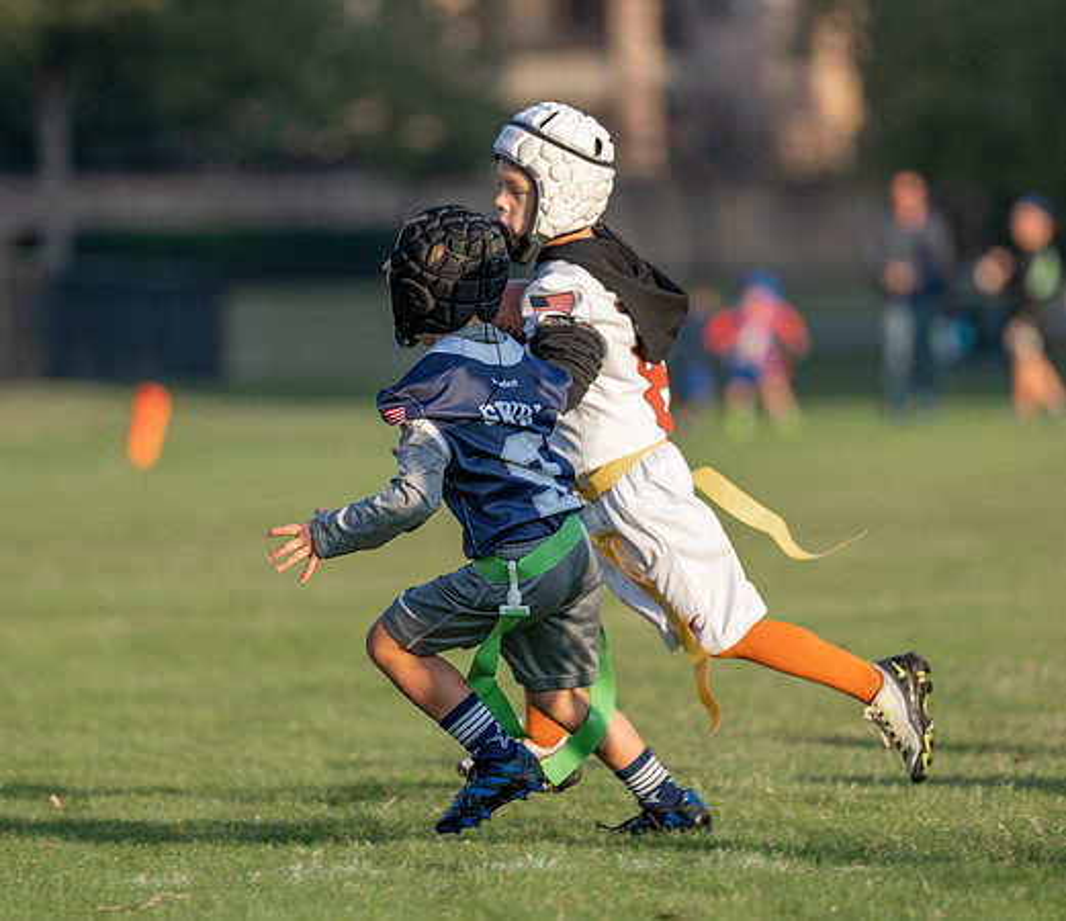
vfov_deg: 4.8
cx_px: 523
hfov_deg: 5.6
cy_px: 419
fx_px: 10890
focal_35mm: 335
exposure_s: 1/800
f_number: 2.8
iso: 125
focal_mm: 200
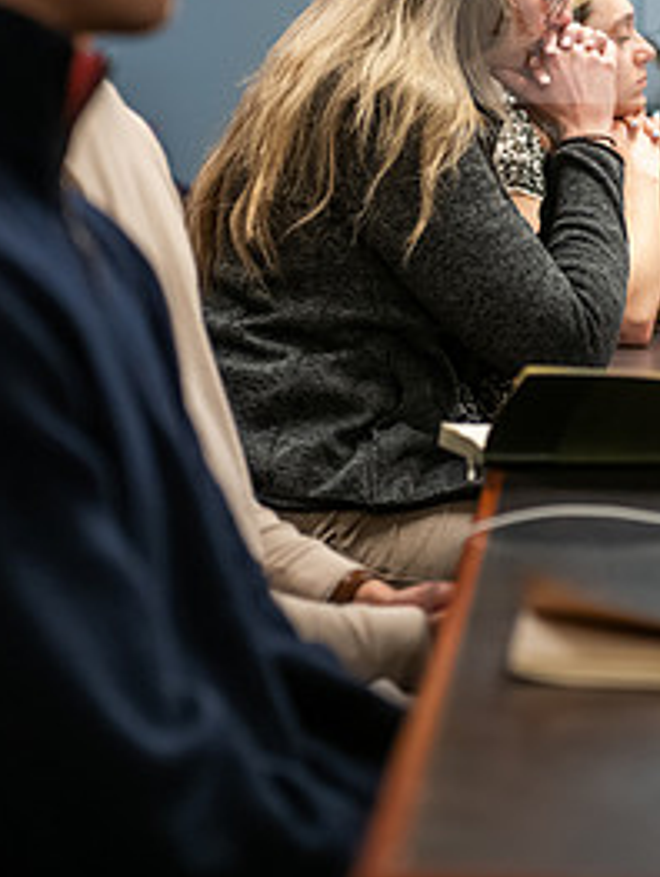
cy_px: 167
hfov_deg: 12.9
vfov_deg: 17.0
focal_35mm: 115
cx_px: 373
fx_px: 2916
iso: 2000
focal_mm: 70
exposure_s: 1/200
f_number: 2.8
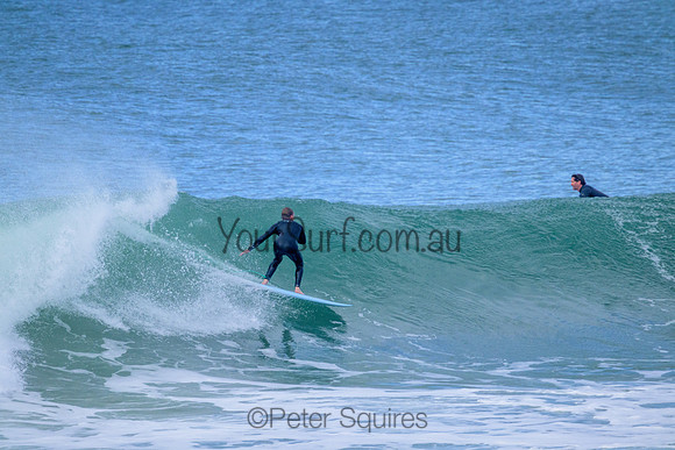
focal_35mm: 800
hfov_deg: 2.6
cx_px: 338
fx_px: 15003
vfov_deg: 1.7
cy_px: 225
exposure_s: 1/2000
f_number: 11
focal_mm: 800
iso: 2200
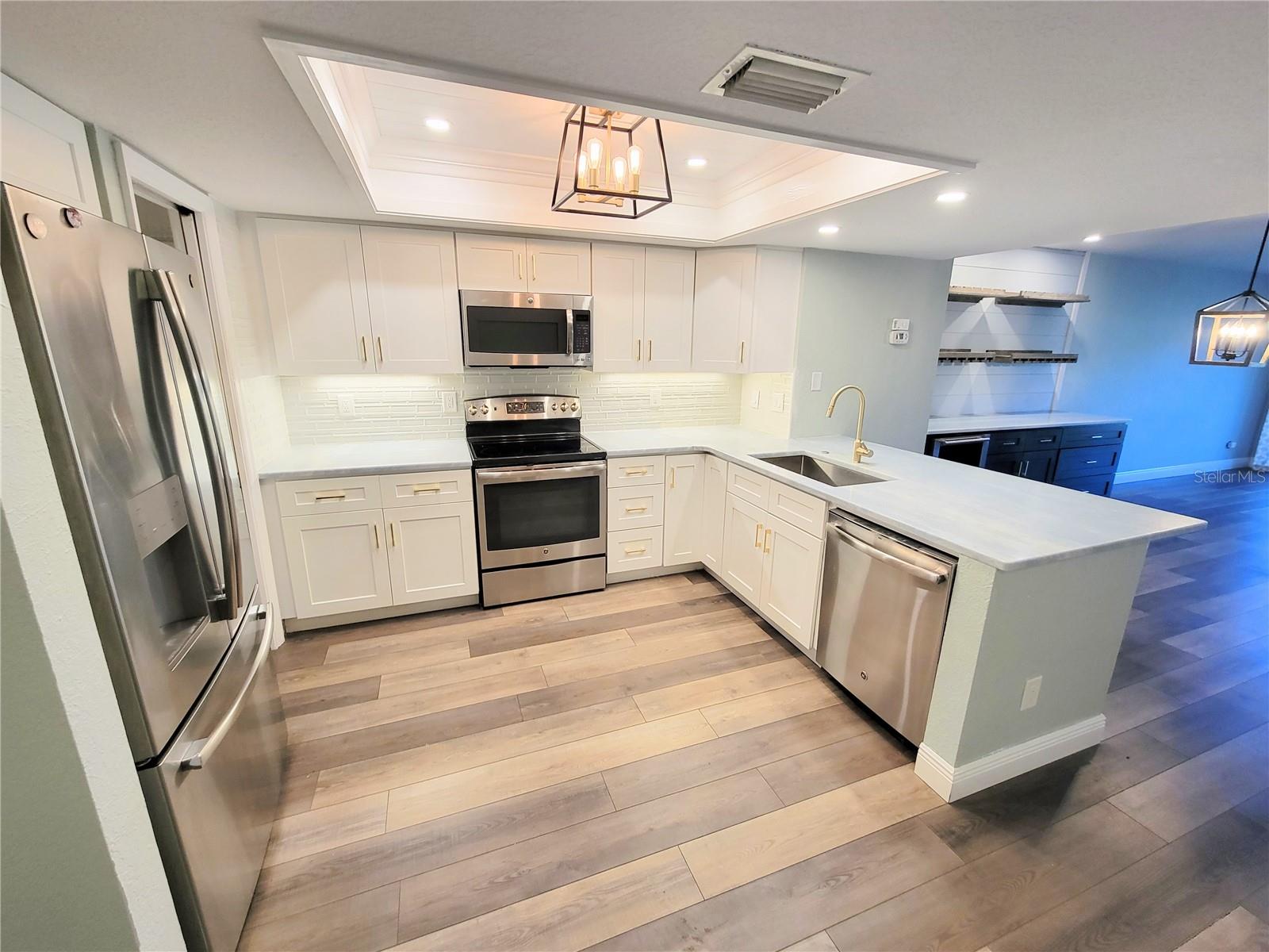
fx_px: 477
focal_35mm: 13
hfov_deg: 106.2
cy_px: 476
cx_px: 634
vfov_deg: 89.9
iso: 160
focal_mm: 2.2
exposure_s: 1/60
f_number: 2.2
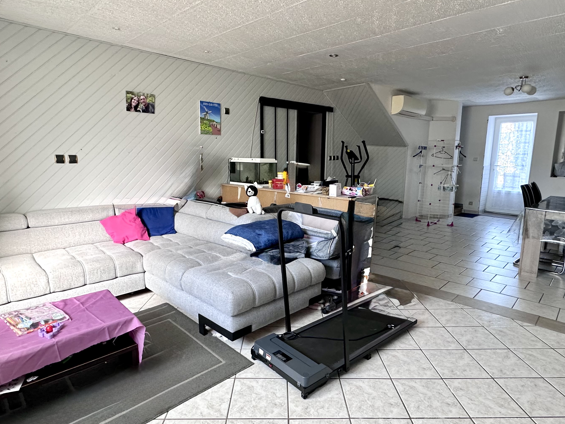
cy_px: 211
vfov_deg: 63.4
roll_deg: -1.0
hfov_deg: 79.0
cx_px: 287
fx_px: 343
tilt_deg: -9.1
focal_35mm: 21
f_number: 2.2
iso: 160
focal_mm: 2.22
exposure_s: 1/99
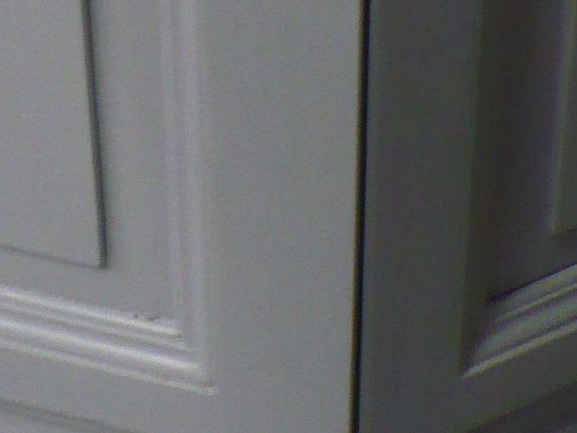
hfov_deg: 14.2
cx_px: 200
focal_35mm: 139
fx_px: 2316
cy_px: 1
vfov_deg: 10.6
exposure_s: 1/8
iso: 200
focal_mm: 6.1
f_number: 2.8
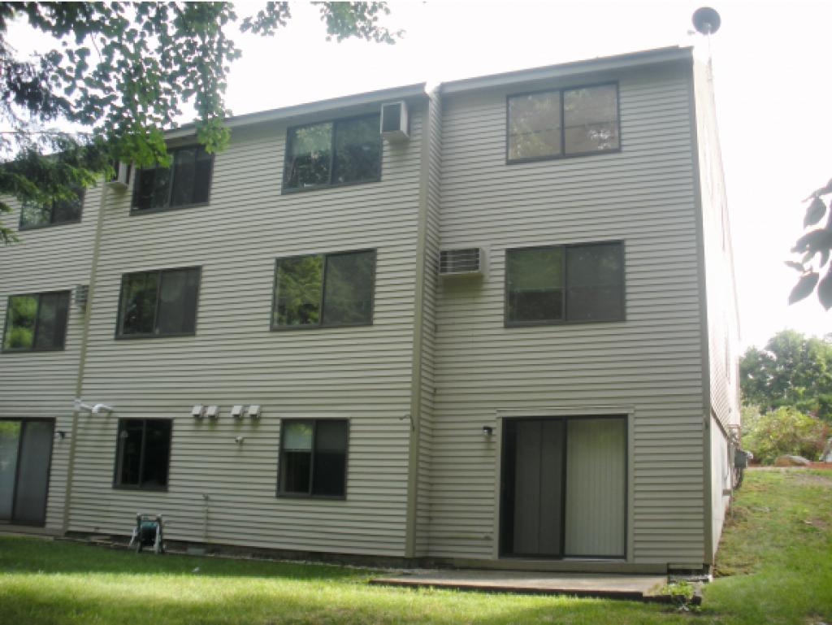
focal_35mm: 35
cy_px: 312
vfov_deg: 40.7
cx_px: 416
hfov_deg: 52.6
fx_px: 842
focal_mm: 6.3
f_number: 3.5
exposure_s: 1/106
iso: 64
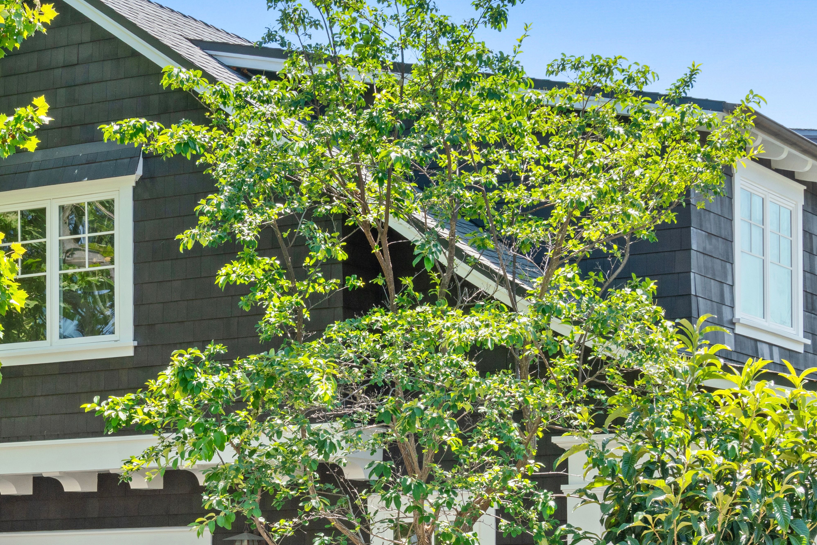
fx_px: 2224
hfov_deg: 20.7
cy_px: 456
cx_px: 205
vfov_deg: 13.9
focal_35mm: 98
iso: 500
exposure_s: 1/80
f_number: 16
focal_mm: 49
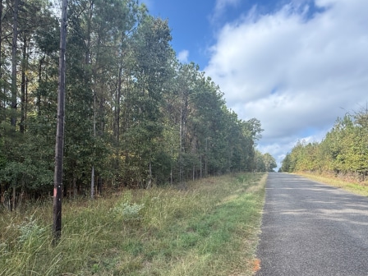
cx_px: 163
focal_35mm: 20
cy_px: 174
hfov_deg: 81.4
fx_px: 213
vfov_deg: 64.9
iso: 64
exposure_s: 1/451
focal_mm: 2.22
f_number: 2.2
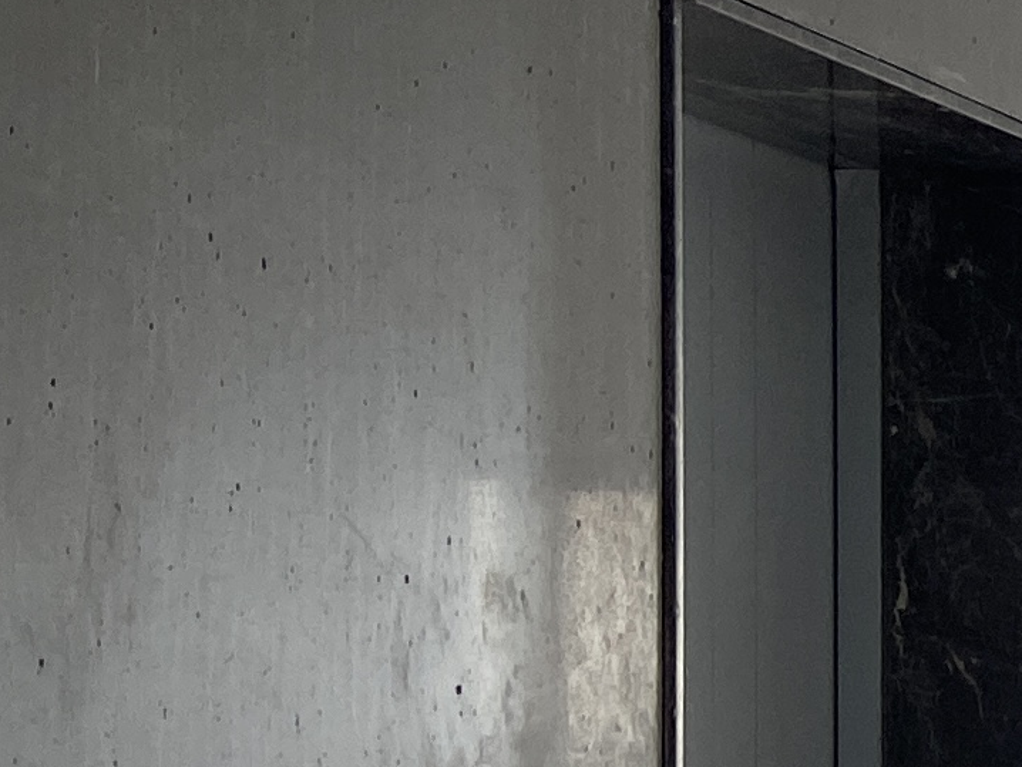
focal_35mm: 146
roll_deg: -0.8
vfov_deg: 10.0
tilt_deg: -2.4
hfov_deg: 10.9
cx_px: 2650
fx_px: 4312
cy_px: 970
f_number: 1.8
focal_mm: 4.25
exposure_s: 1/122
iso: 32
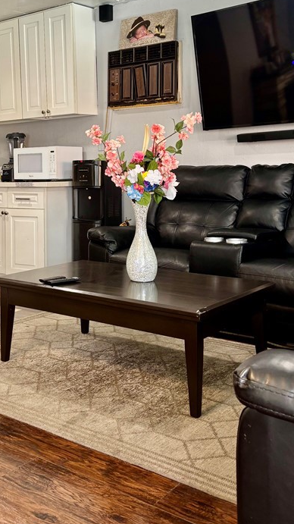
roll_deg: +0.4
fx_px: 583
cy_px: 184
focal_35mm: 42
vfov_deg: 47.7
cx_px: 58
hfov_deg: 27.7
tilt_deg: -1.5
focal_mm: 5.96
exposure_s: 1/60
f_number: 1.6
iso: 80
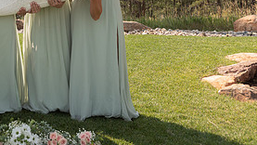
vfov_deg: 17.3
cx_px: -6
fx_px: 464
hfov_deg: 28.8
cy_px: -2
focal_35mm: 68
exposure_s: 1/160
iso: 80
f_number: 4.5
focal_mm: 31
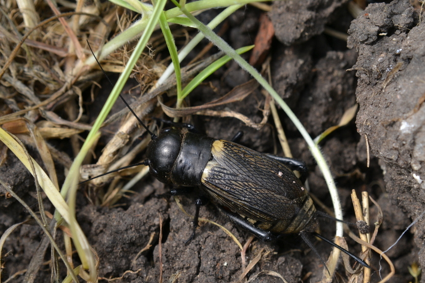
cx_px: 216
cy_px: 155
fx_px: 1081
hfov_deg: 22.2
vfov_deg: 14.9
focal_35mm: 92
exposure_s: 1/125
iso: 250
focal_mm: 55
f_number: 8
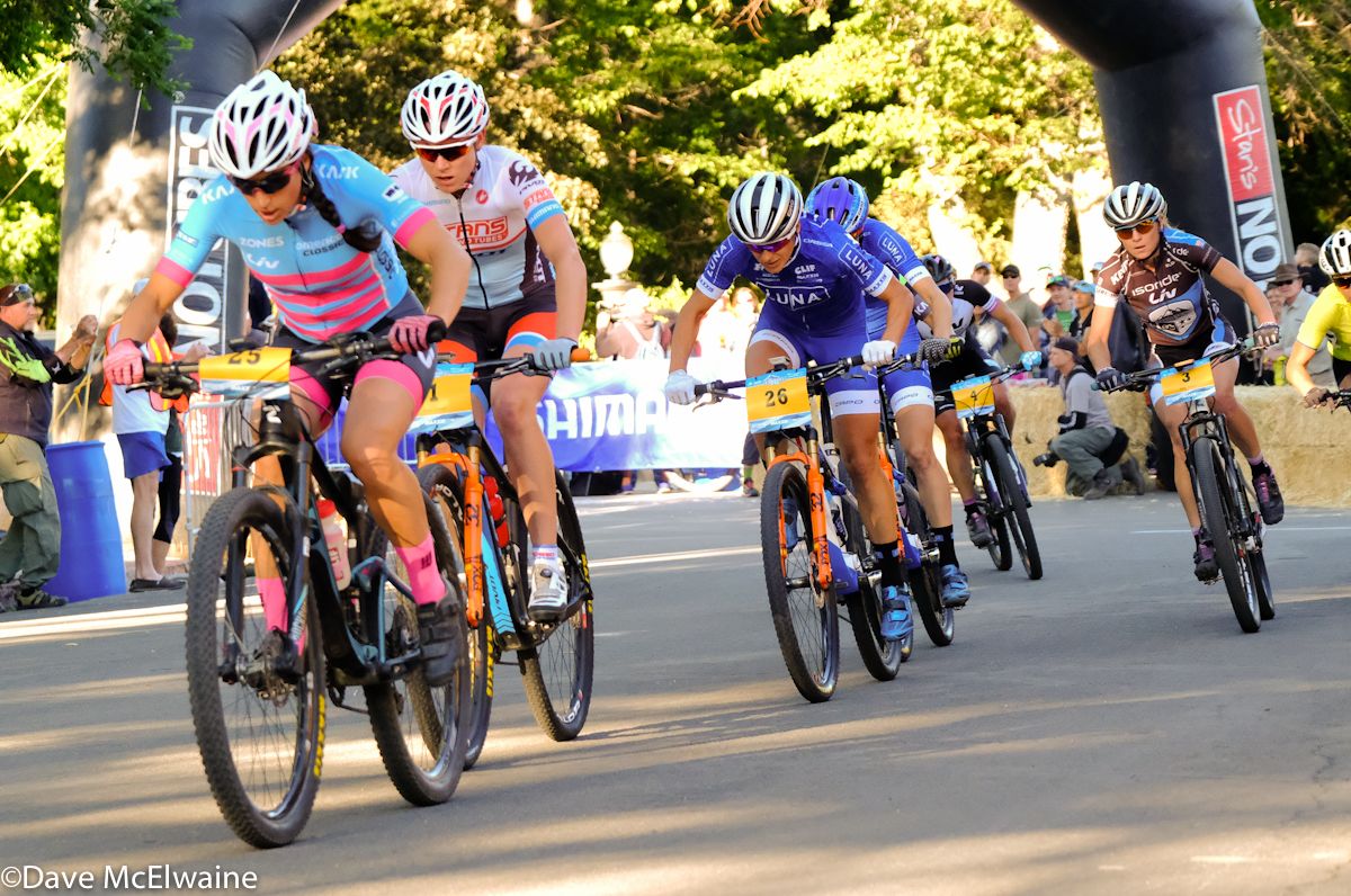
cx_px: 676
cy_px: 448
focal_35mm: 95
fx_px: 3559
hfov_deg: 21.5
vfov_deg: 14.4
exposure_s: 1/1600
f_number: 4
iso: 3200
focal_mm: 63.4
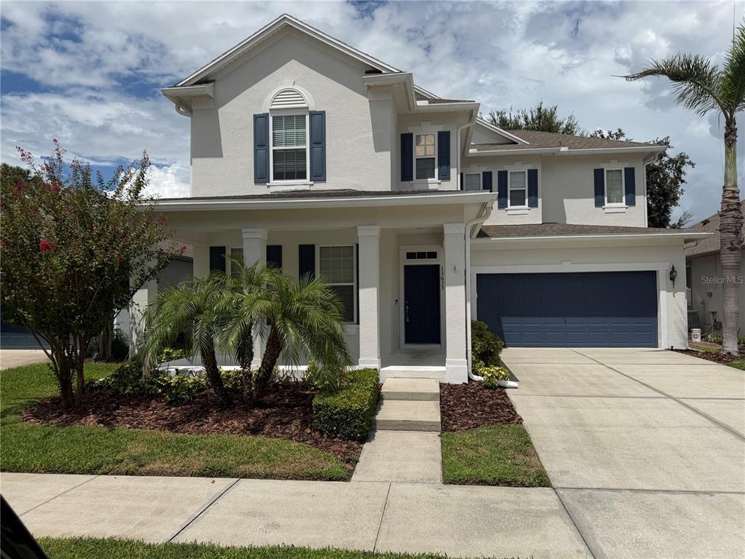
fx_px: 517
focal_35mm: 24
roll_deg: +0.2
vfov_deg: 56.8
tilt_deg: +2.4
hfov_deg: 71.6
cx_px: 372
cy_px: 280
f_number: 1.78
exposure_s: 1/11905
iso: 80
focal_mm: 6.76
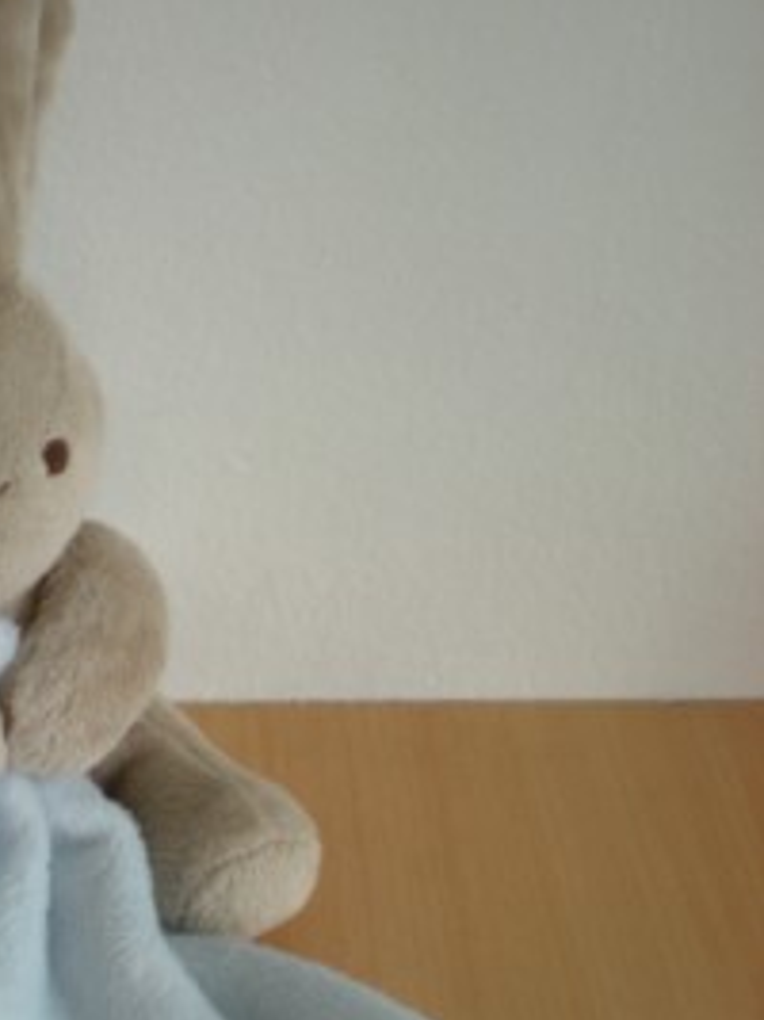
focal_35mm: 74
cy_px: 737
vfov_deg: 26.1
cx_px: 27
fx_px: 2179
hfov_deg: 19.4
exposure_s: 1/68.2
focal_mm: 6.3
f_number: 3.1
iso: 64
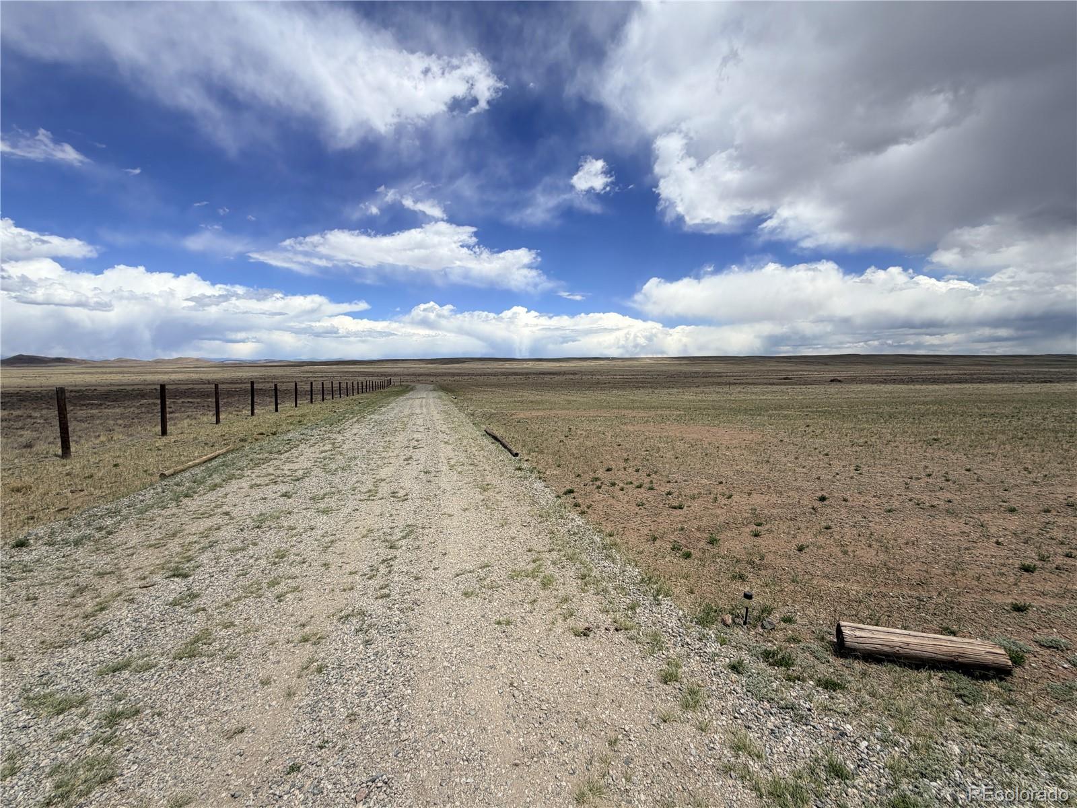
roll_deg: -0.2
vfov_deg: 85.7
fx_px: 436
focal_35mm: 14
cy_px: 404
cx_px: 538
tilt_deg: -4.9
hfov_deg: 102.1
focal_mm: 2.22
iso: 20
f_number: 2.2
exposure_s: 1/1534
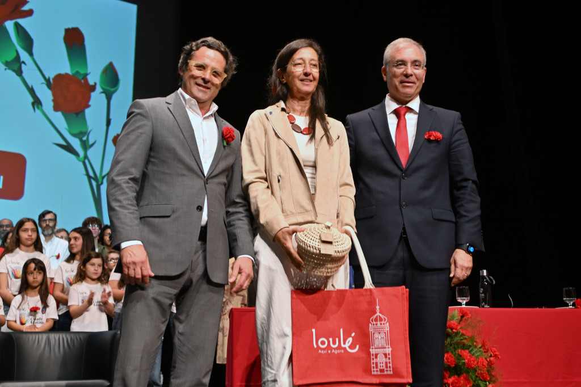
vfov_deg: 29.8
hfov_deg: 43.6
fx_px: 726
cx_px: 290
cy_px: 194
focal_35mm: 45
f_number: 3.2
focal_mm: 30
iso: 280
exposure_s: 1/30
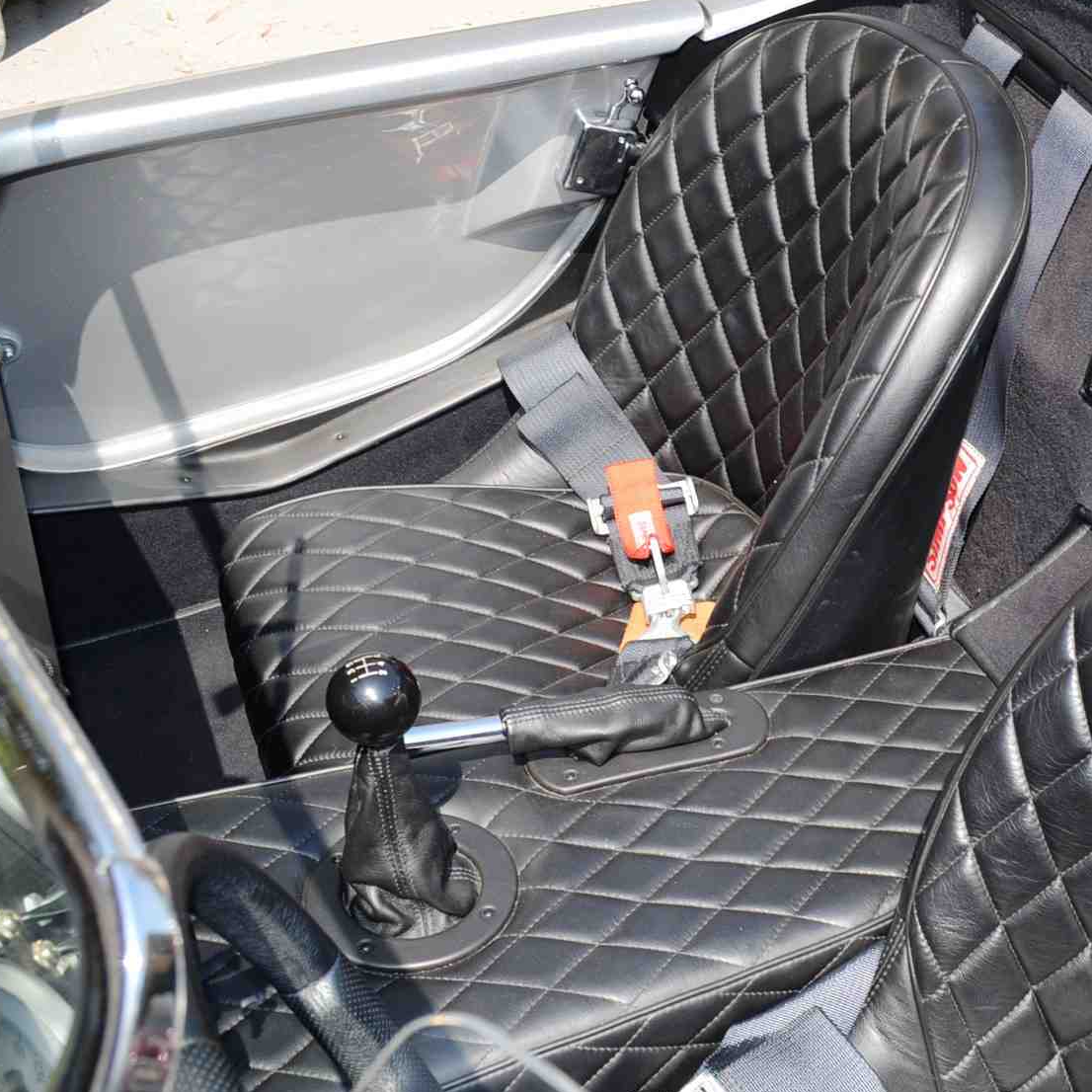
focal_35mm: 51
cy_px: 529
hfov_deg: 32.5
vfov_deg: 33.4
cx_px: 872
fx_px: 1820
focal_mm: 18
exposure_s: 1/200
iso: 100
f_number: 7.1
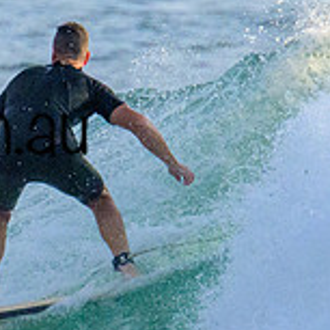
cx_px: -114
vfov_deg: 0.5
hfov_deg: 0.5
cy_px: 78
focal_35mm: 3538
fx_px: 38159
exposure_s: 1/2000
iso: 2500
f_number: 13
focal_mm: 800
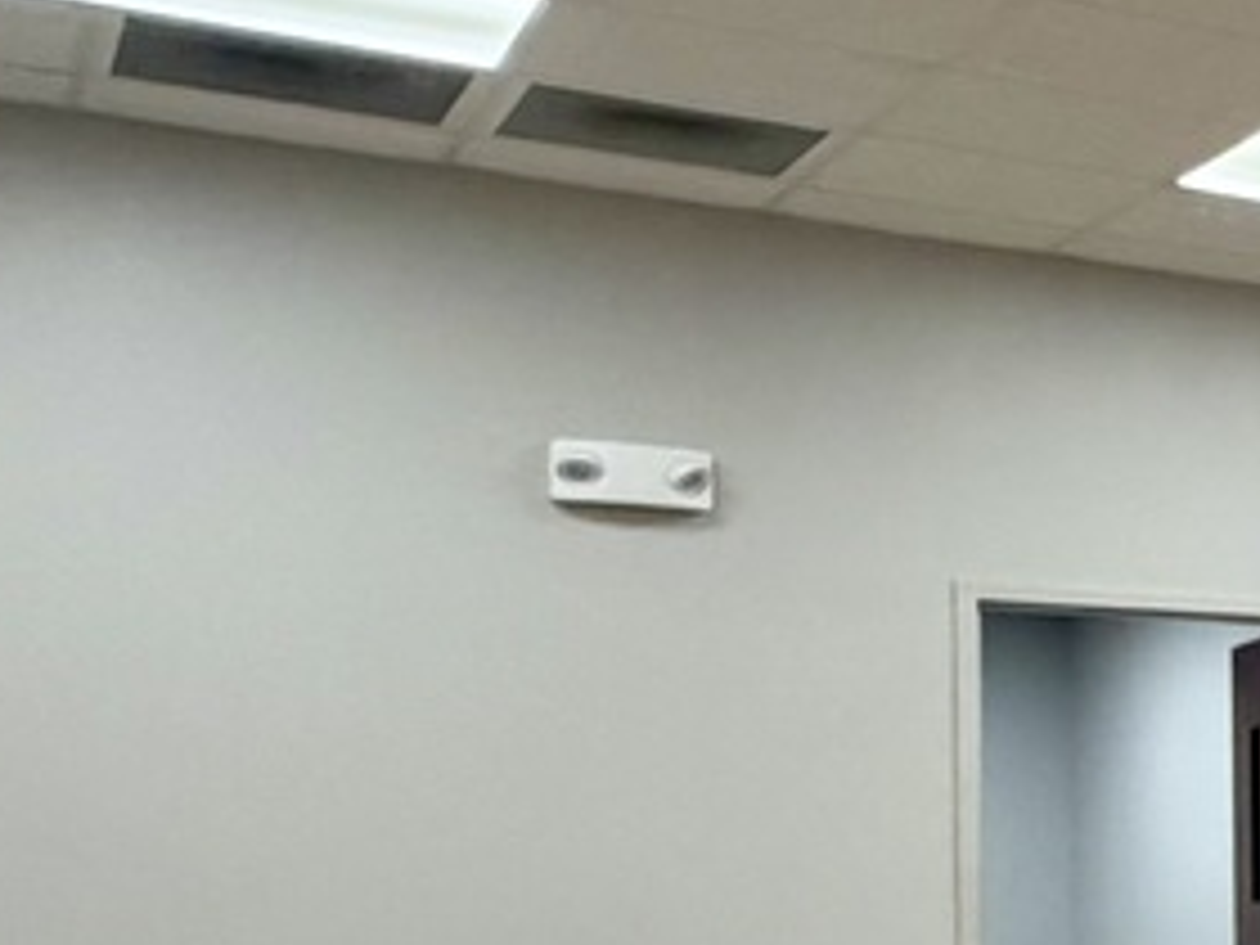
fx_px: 2621
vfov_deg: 19.9
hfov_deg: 18.2
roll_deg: +0.6
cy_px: 896
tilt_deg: -0.5
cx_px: 2524
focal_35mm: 72
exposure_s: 1/120
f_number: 2.2
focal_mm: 2.22
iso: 200
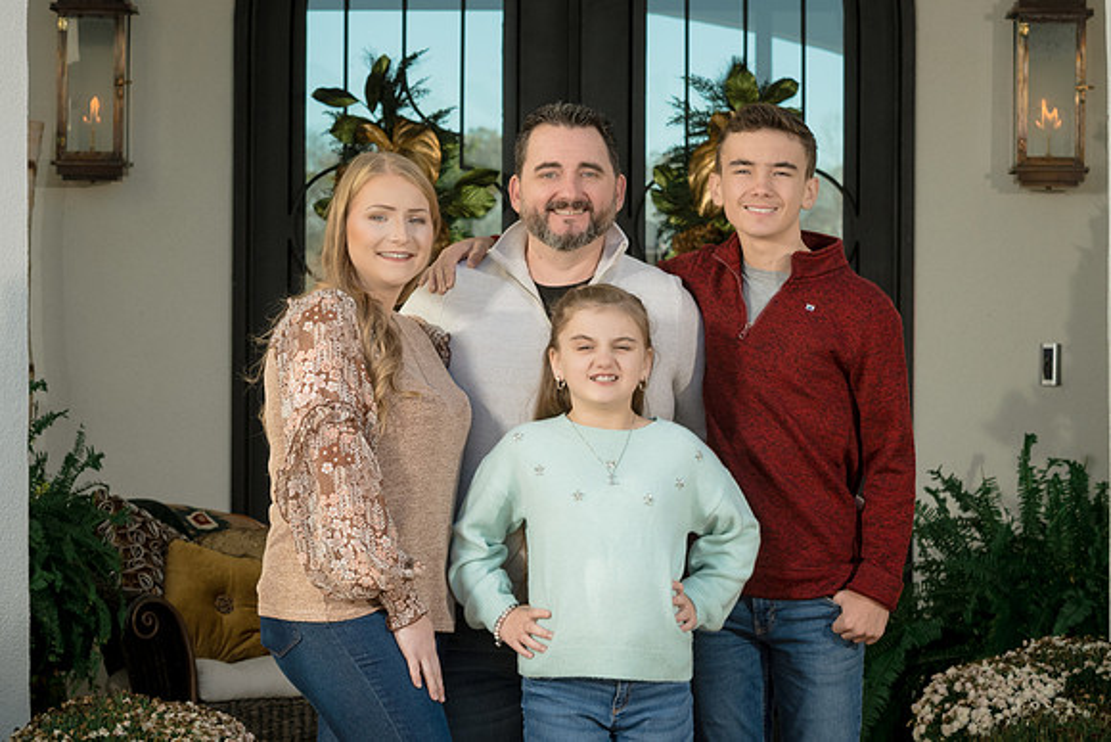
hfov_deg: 12.4
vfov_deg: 8.3
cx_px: 502
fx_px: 5108
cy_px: 385
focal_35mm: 165
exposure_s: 1/250
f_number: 7.1
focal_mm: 70
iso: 160
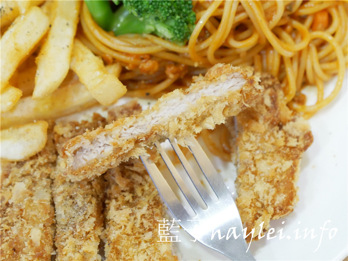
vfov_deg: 12.1
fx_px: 1226
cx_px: 174
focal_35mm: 122
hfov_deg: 16.1
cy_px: 130
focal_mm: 61
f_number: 5.2
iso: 3200
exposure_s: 1/40
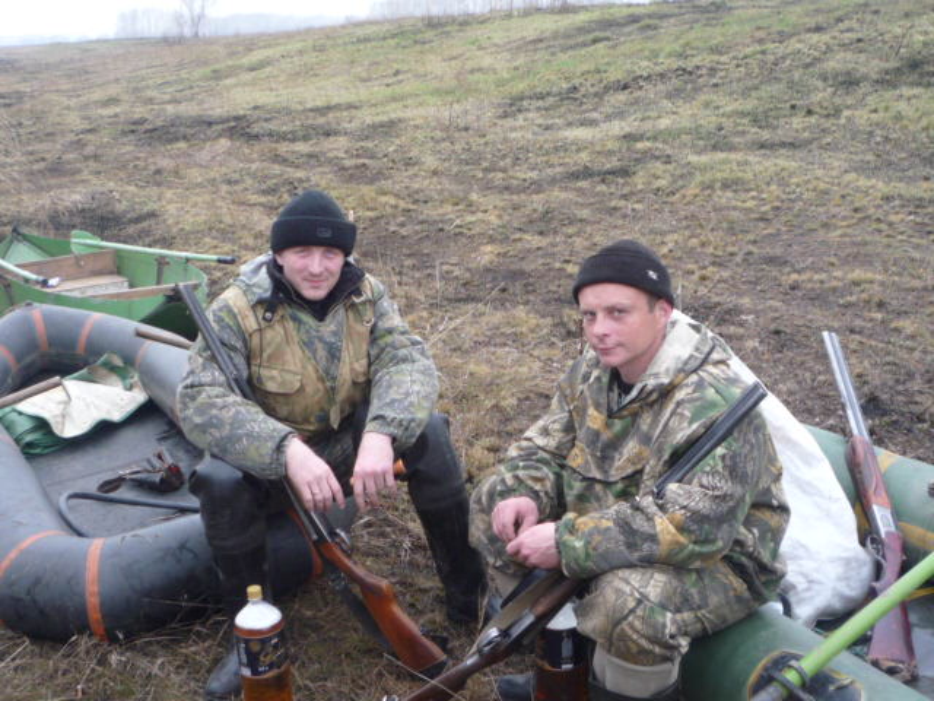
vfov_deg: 32.2
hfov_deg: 42.1
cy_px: 350
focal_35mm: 45
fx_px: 1214
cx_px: 467
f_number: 3.3
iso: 100
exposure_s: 1/50
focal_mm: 5.2
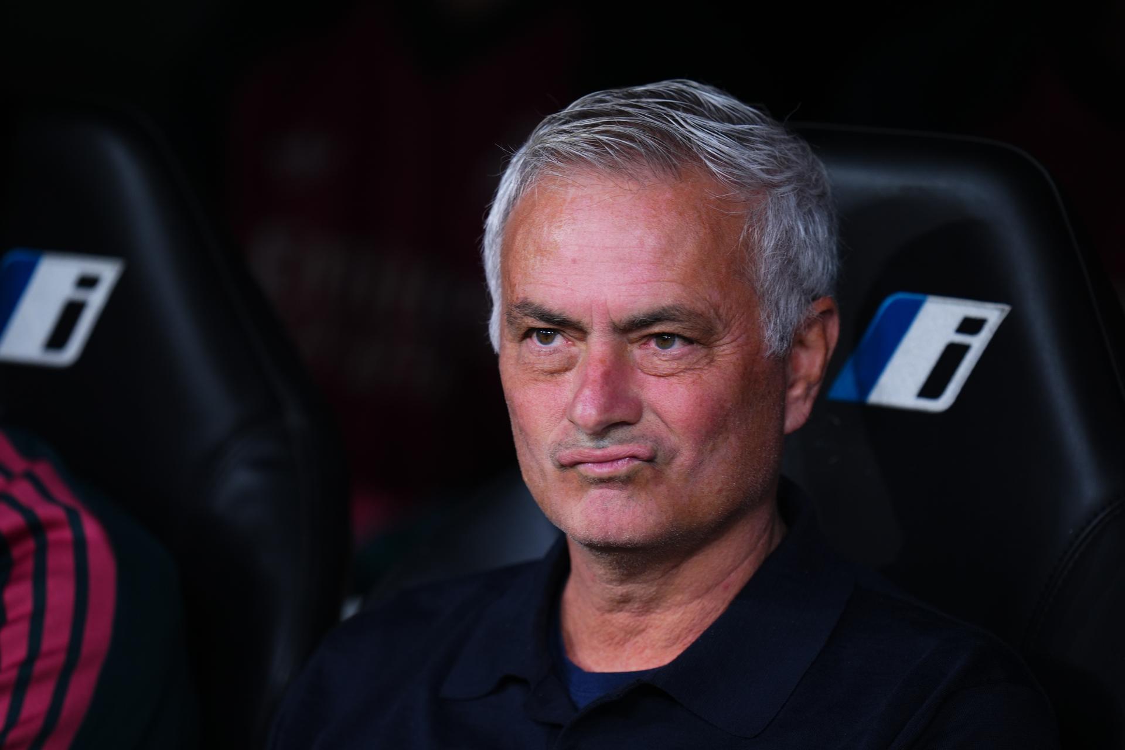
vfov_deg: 3.4
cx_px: 562
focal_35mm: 400
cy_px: 375
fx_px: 12499
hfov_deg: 5.2
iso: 800
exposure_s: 1/320
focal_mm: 400
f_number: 2.8
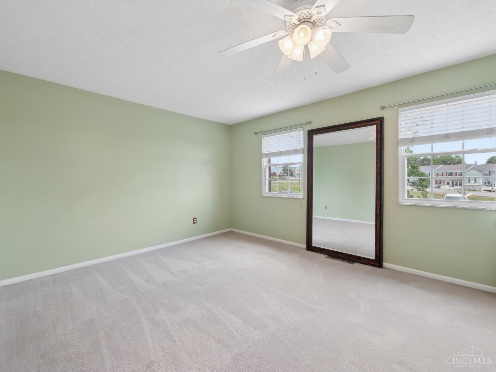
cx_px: 248
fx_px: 201
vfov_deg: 85.7
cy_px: 186
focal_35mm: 14
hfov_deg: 102.1
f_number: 7.1
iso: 640
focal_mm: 7
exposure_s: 1/30
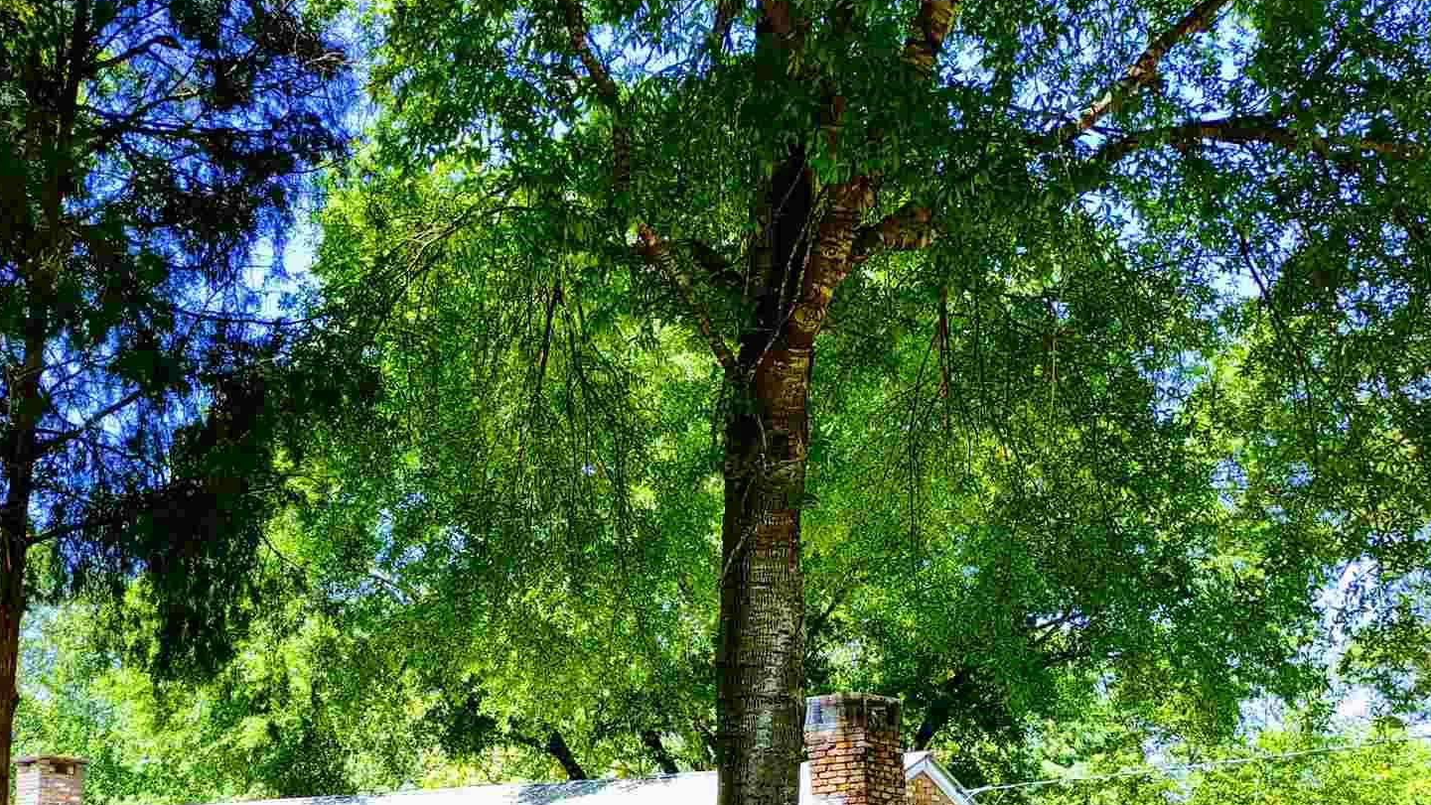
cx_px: 502
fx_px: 1822
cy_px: 700
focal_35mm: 48
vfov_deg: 24.3
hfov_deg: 42.4
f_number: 1.8
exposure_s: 1/500
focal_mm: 5.58
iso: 50
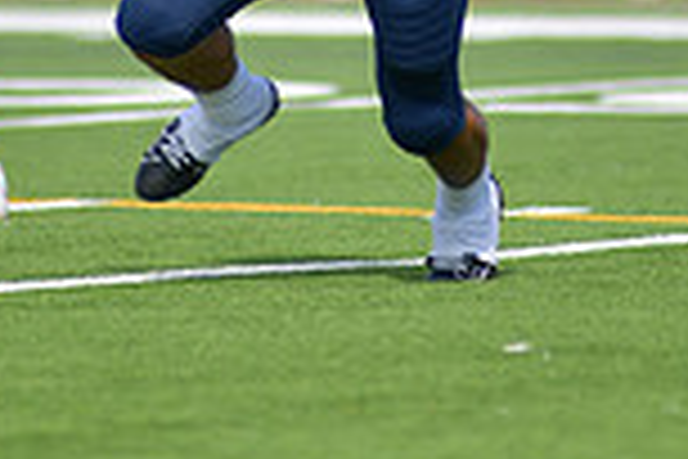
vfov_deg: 1.2
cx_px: 265
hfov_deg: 1.8
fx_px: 21747
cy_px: -263
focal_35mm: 1138
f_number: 3.5
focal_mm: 300
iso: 125
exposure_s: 1/2000
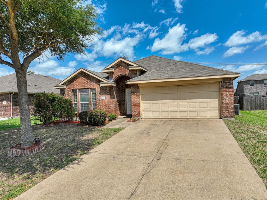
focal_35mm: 24
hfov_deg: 71.6
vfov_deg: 56.8
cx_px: 134
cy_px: 100
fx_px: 185
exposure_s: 1/2000
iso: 100
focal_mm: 12.3
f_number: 2.8
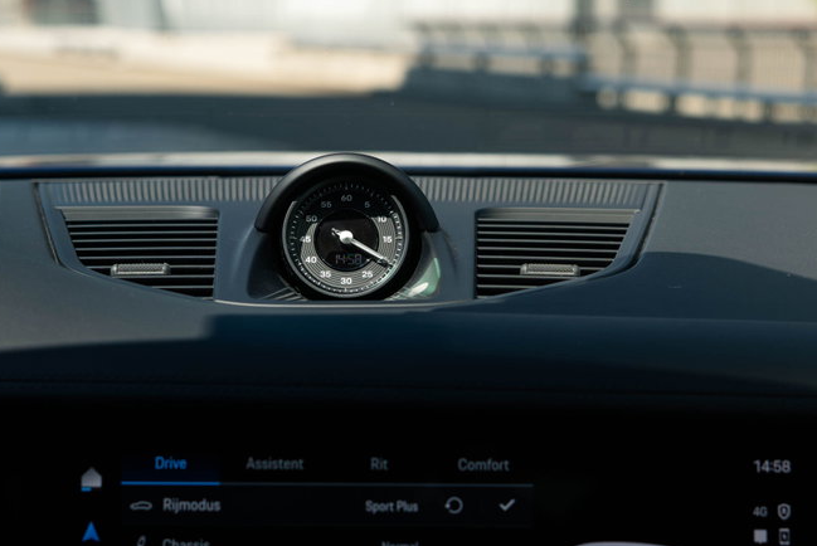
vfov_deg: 15.7
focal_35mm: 87
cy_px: 203
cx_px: 350
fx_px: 1976
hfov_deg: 23.3
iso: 100
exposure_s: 1/125
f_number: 4.5
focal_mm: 50
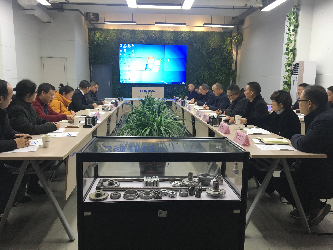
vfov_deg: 48.2
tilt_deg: -9.5
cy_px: 125
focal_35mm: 29
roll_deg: -2.1
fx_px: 279
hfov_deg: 61.7
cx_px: 166
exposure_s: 1/33
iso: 50
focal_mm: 4.15
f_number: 2.2
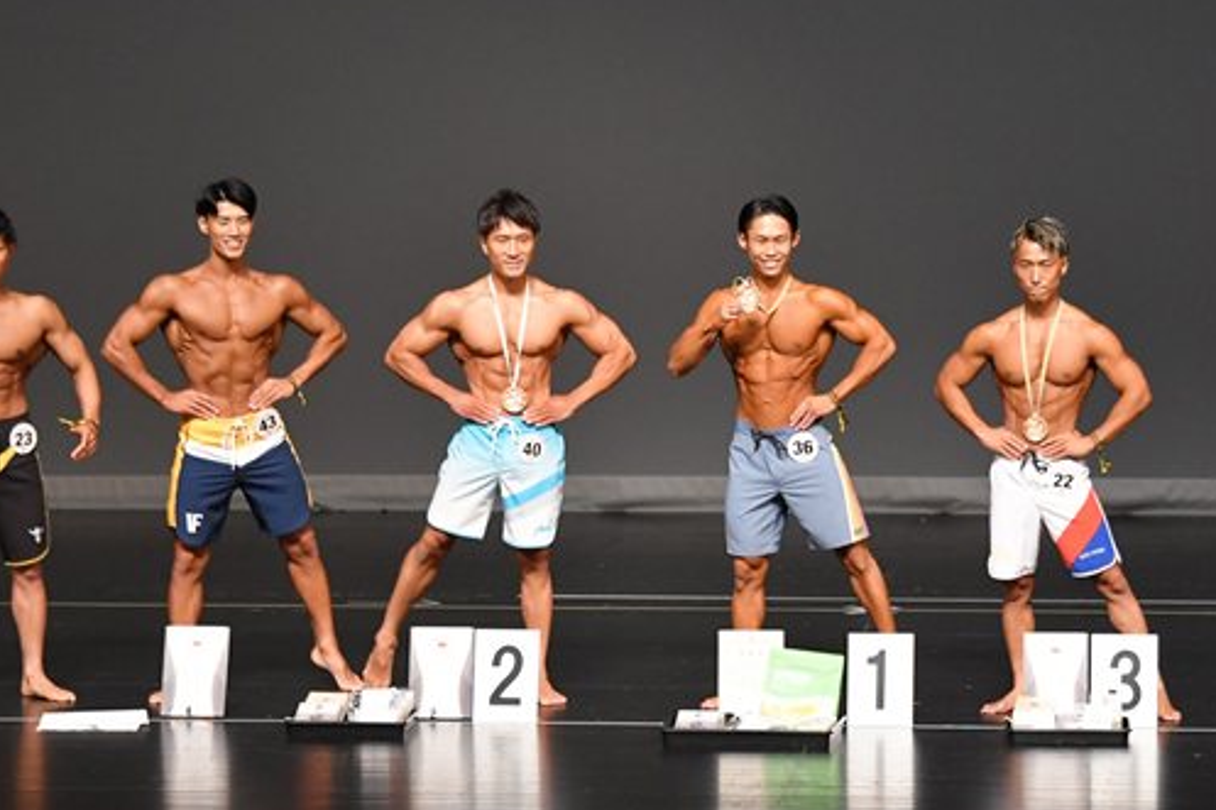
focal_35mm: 245
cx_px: 730
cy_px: 406
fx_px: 8272
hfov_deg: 8.4
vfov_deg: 5.6
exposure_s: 1/400
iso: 2500
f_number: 5.6
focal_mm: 105
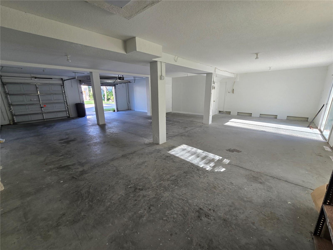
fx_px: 125
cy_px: 125
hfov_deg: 106.2
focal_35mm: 13
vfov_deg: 89.9
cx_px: 166
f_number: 2.2
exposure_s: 1/120
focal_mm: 2.2
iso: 64
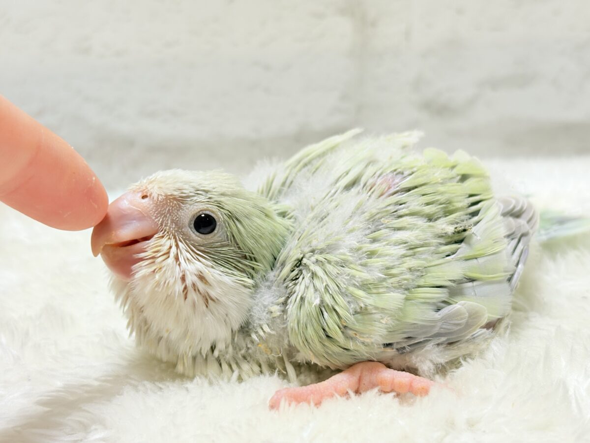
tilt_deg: -14.9
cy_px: 222
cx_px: 295
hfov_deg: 36.8
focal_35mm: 52
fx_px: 886
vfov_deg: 28.0
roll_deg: +3.7
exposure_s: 1/50
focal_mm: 5.96
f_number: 1.6
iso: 64
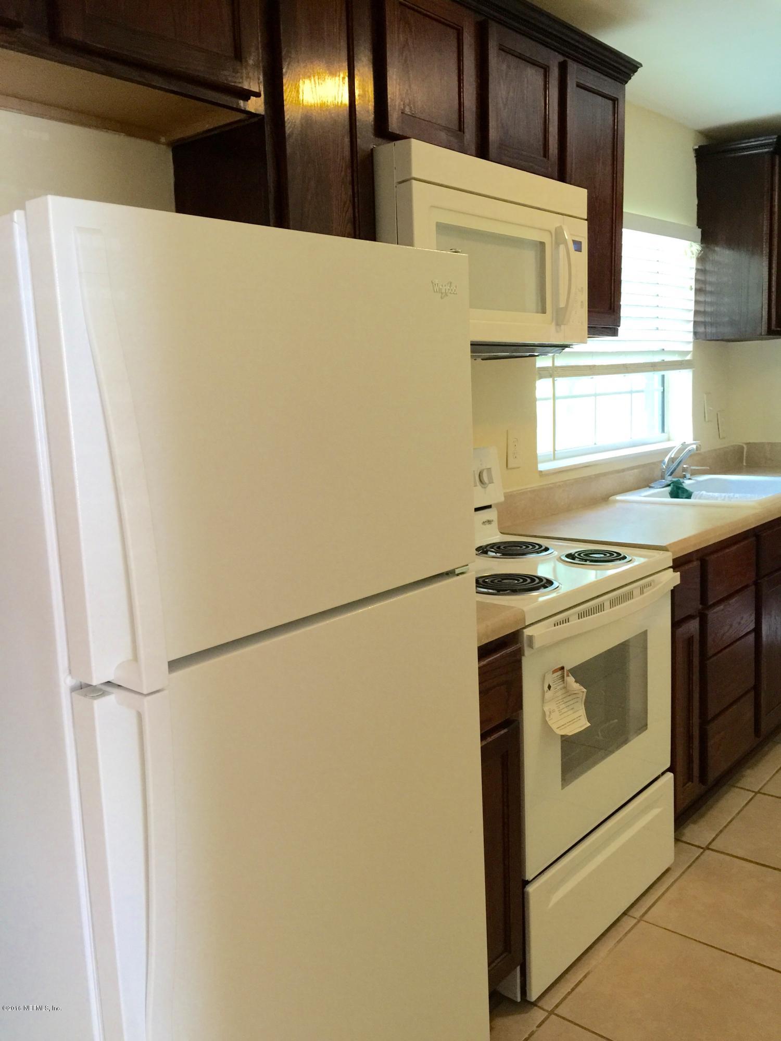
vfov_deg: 61.7
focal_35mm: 29
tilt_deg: -8.4
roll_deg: +1.5
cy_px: 520
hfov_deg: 48.2
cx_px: 390
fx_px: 872
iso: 80
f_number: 2.2
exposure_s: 1/15
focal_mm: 4.15
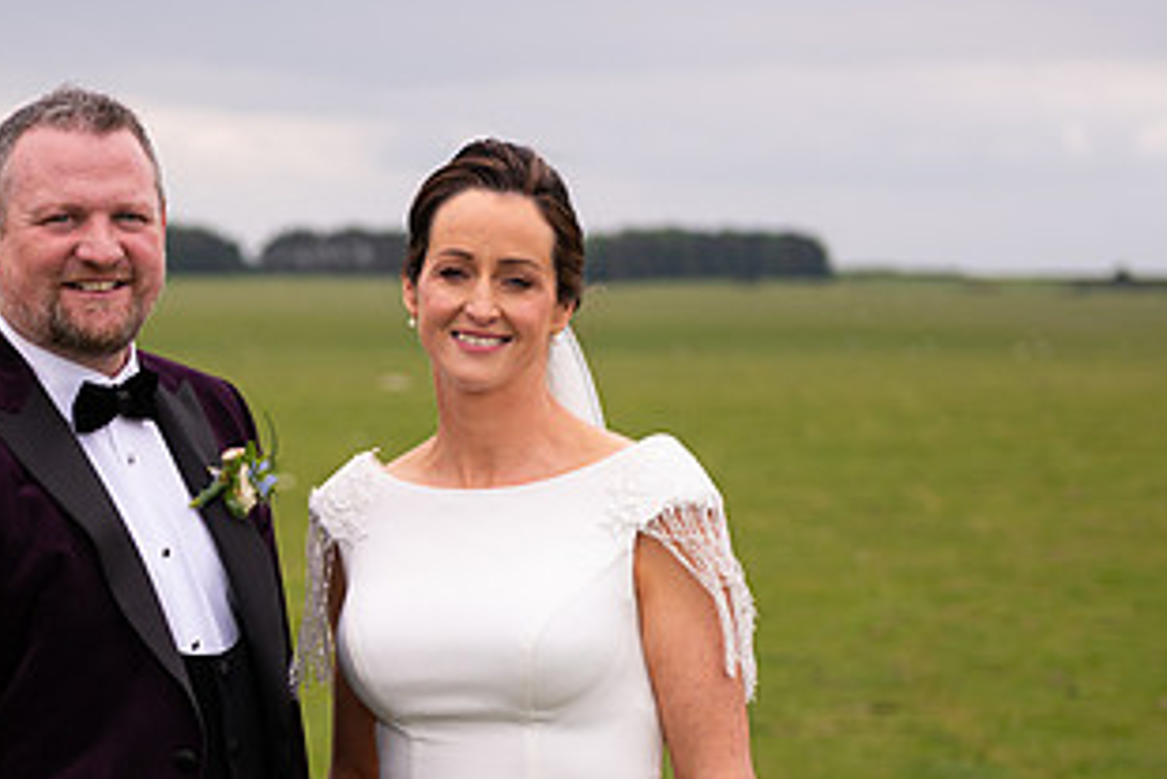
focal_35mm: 131
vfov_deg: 10.5
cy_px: 563
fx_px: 4248
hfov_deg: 15.6
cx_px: 256
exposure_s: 1/320
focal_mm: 70
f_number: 3.5
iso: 64
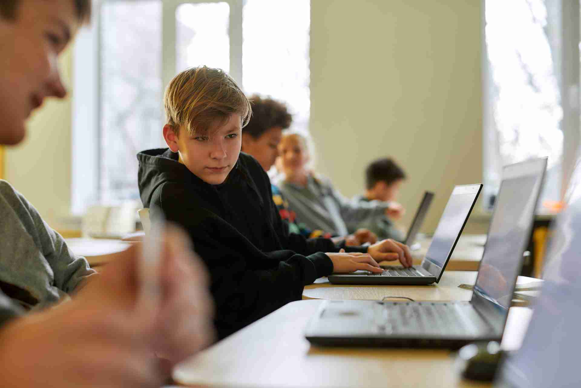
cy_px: 194
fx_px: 807
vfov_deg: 27.0
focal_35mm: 50
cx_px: 290
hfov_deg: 39.6
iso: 400
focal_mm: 50
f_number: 2.5
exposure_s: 1/80
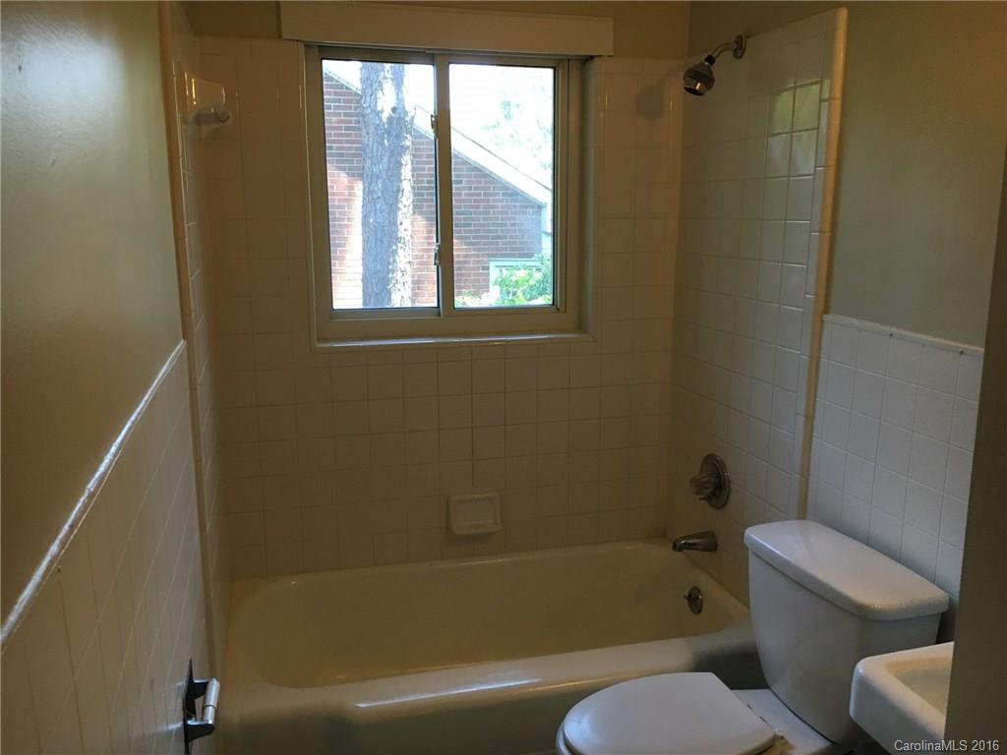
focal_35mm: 29
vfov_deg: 48.2
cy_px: 378
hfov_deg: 61.7
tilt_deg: -10.8
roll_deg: +0.0
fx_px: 844
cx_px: 504
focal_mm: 4.15
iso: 40
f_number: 2.2
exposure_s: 1/30
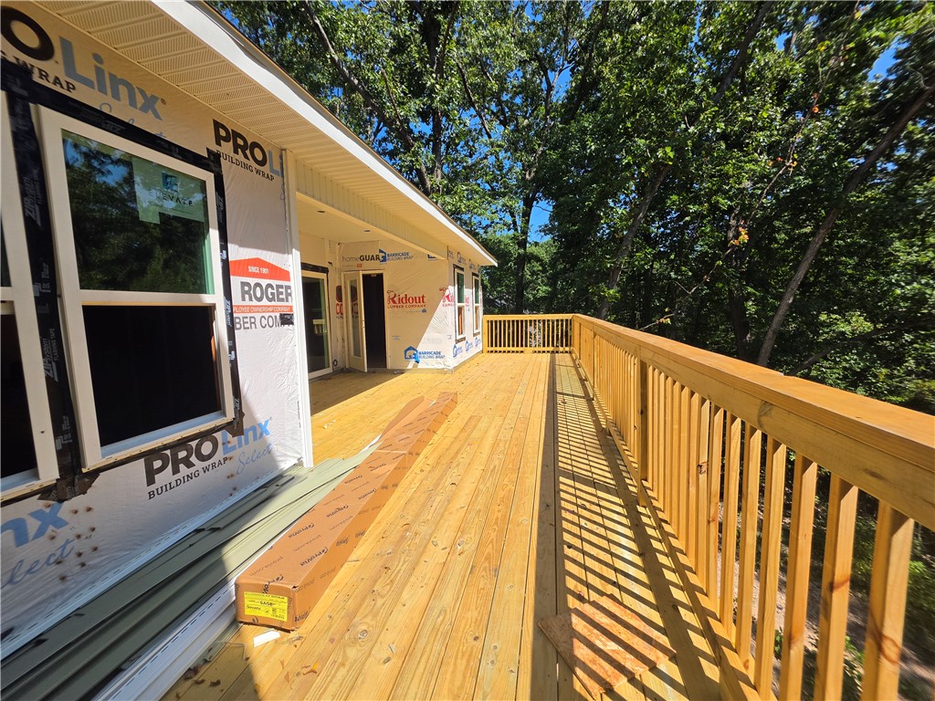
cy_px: 350
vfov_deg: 89.9
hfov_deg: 106.2
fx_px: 351
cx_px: 468
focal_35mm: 13
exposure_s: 1/1601
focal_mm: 2.2
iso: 32
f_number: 1.9
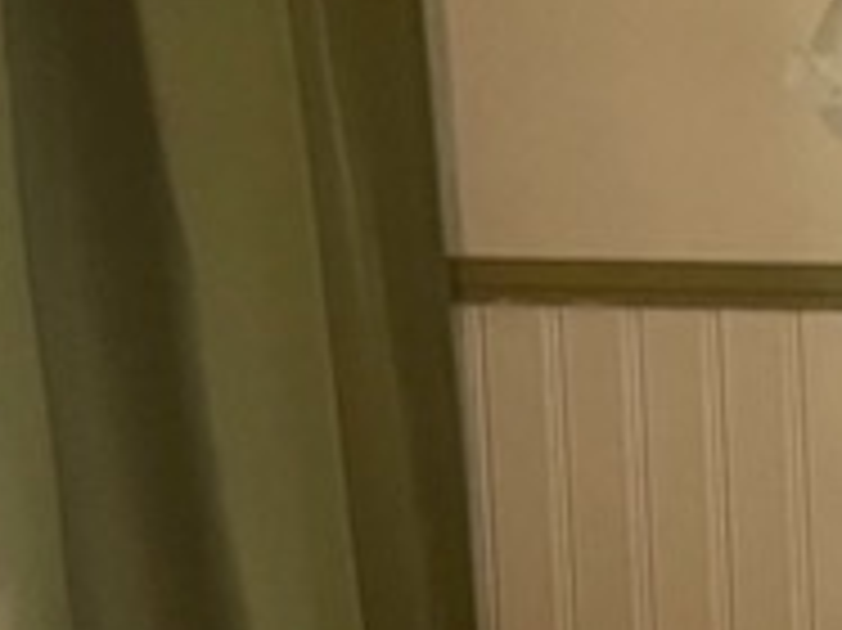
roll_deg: +0.6
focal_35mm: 167
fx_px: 4060
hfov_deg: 10.6
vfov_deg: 8.5
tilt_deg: -12.0
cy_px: 1136
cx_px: 1837
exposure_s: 1/50
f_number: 1.6
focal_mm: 4.2
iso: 200
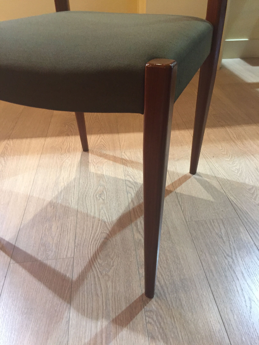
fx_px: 289
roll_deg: +1.7
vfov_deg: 61.7
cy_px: 172
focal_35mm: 29
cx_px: 130
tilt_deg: -34.3
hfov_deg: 48.2
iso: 200
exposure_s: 1/33
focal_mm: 4.15
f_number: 2.2
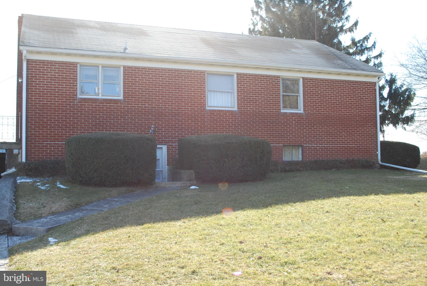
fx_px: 463
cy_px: 143
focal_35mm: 39
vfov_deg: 34.3
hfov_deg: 49.5
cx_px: 214
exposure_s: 1/125
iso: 140
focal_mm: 26
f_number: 5.6
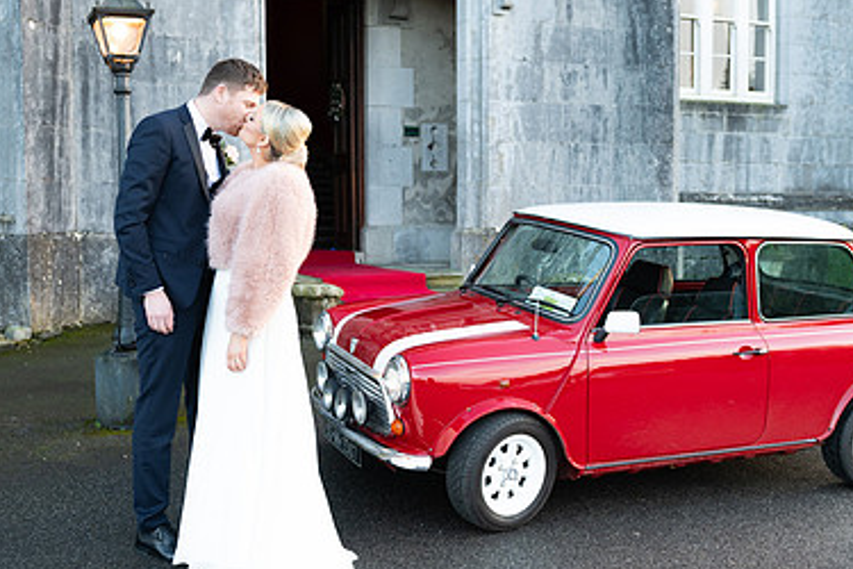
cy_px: 272
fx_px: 1137
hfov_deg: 41.1
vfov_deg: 28.1
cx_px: 414
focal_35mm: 48
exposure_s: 1/160
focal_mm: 31
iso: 250
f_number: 3.5
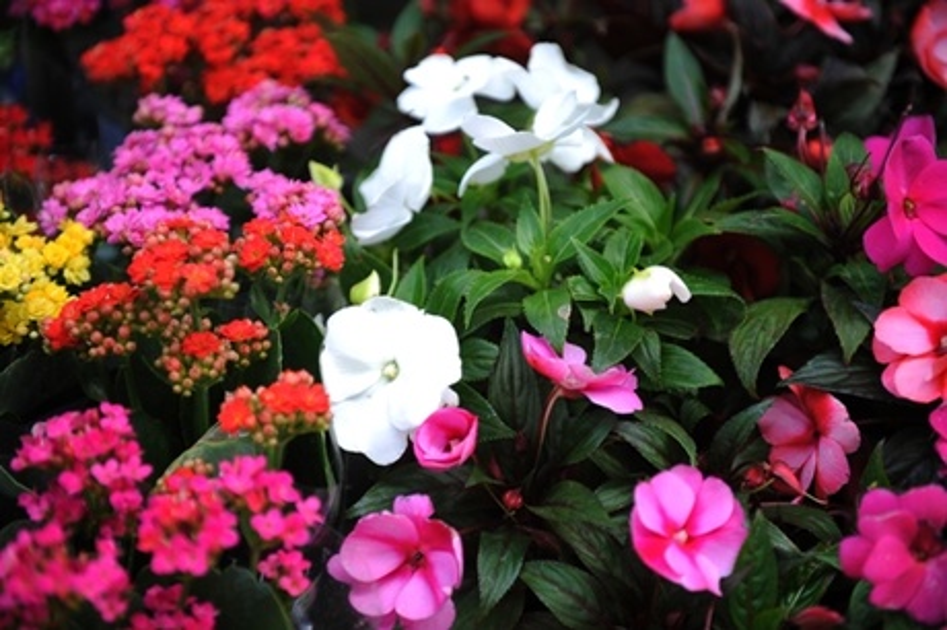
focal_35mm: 70
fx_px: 1840
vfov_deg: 19.4
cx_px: 474
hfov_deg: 28.9
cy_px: 315
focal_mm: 70
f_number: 2.8
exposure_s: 1/125
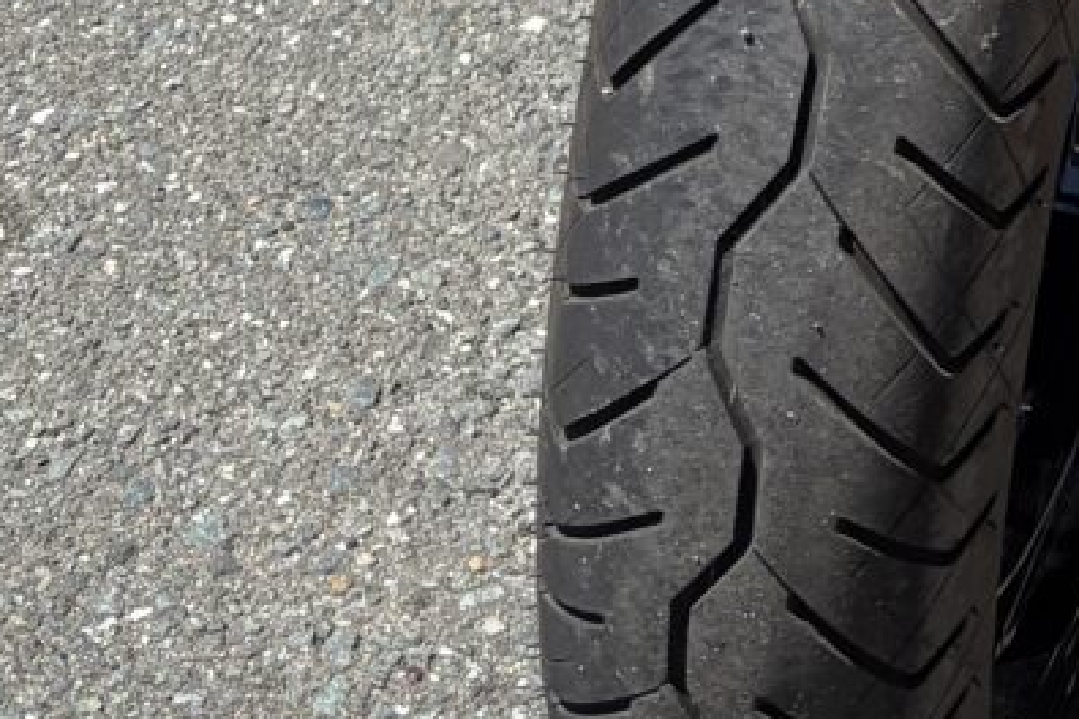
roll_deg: -0.9
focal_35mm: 131
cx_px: 1245
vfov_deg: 8.7
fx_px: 3926
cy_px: -1427
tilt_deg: -10.5
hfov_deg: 15.2
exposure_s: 1/1845
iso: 50
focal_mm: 5.96
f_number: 1.6
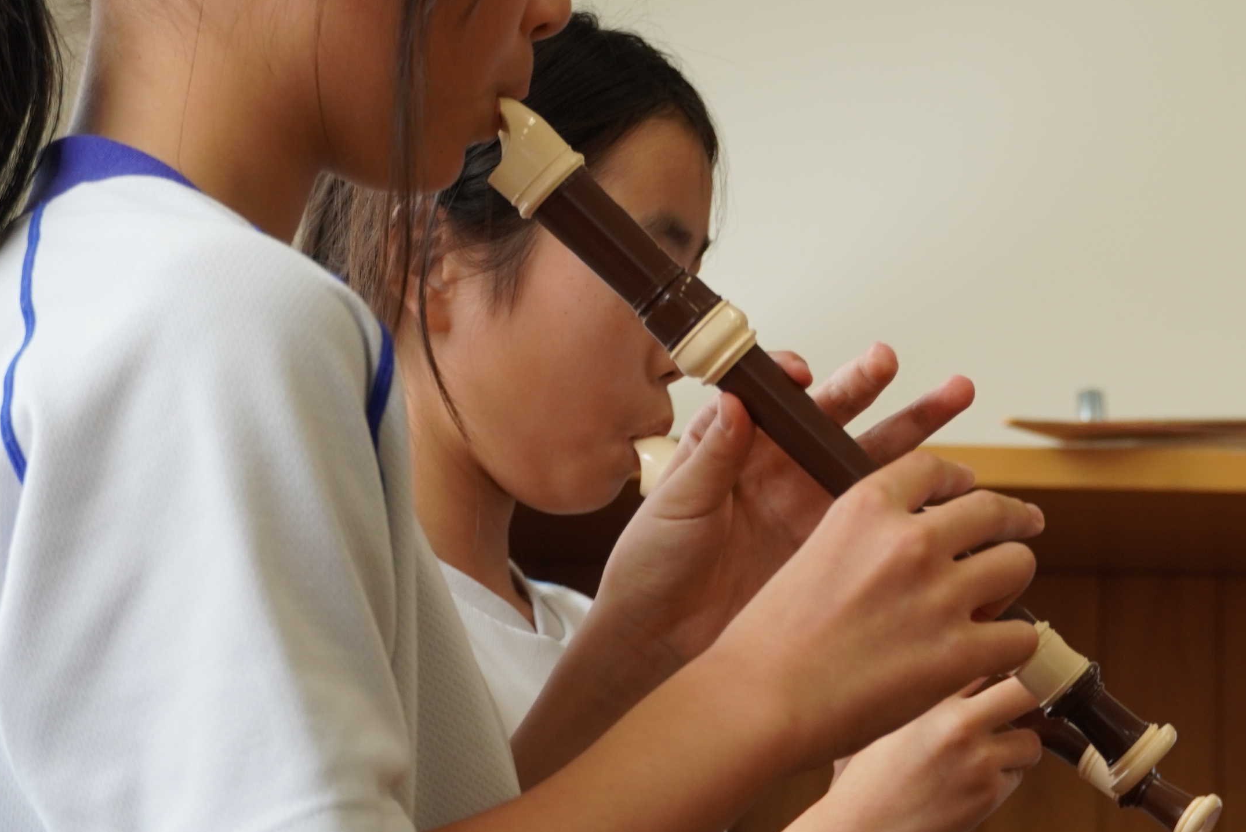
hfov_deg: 13.7
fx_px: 5125
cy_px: 354
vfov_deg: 9.3
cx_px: 1194
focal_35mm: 148
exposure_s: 1/160
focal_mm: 50
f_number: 5
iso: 320
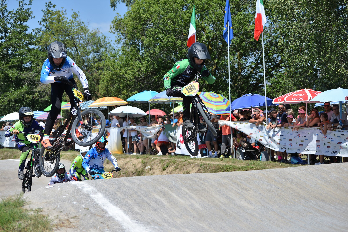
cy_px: 116
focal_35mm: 75
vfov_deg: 18.2
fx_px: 725
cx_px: 174
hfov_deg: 27.0
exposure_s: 1/1000
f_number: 5
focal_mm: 75
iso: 100
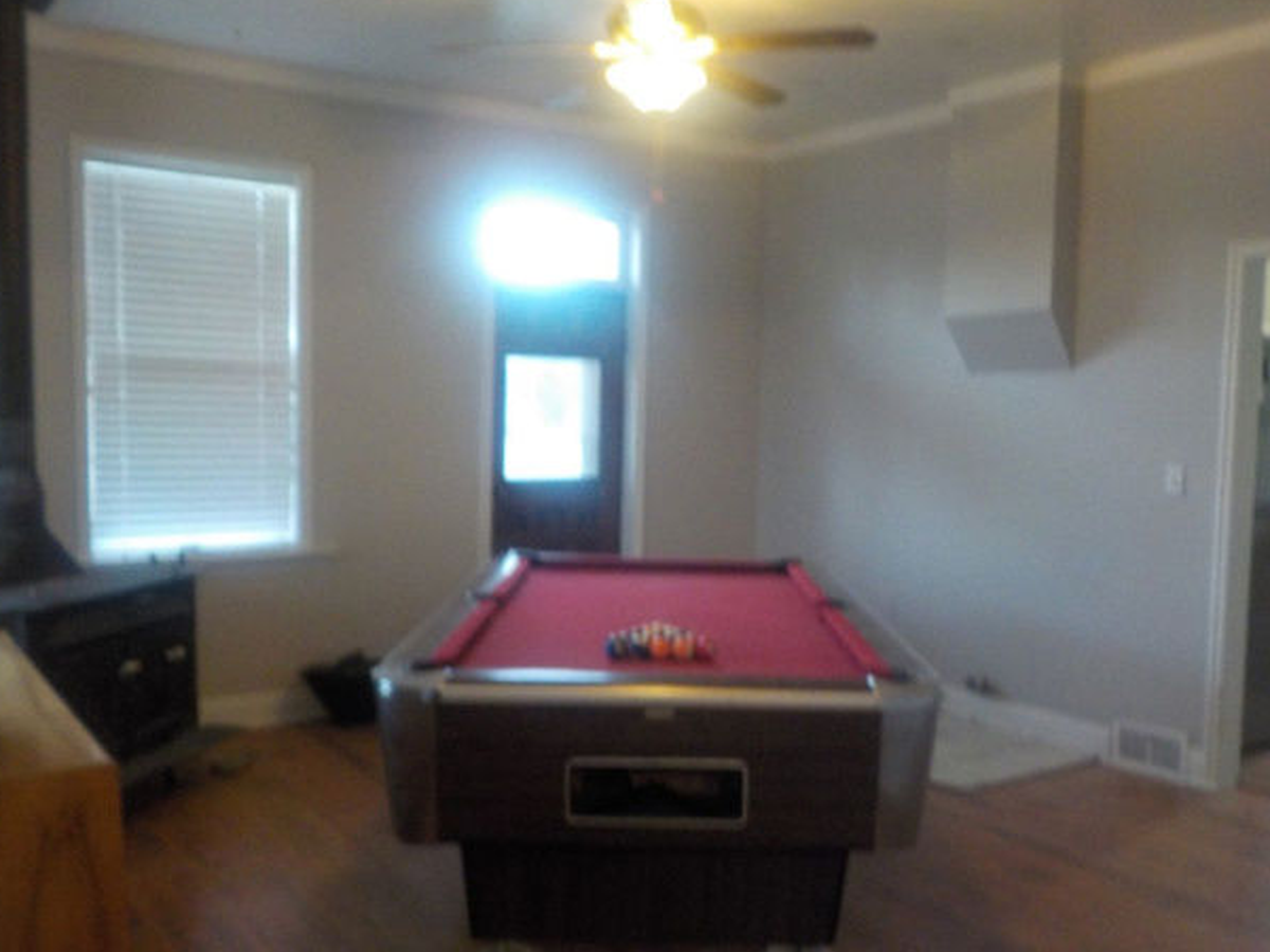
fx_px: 1174
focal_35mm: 32
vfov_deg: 44.2
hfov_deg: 56.8
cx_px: 646
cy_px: 495
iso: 400
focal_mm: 4.1
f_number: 3.3
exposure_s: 1/13
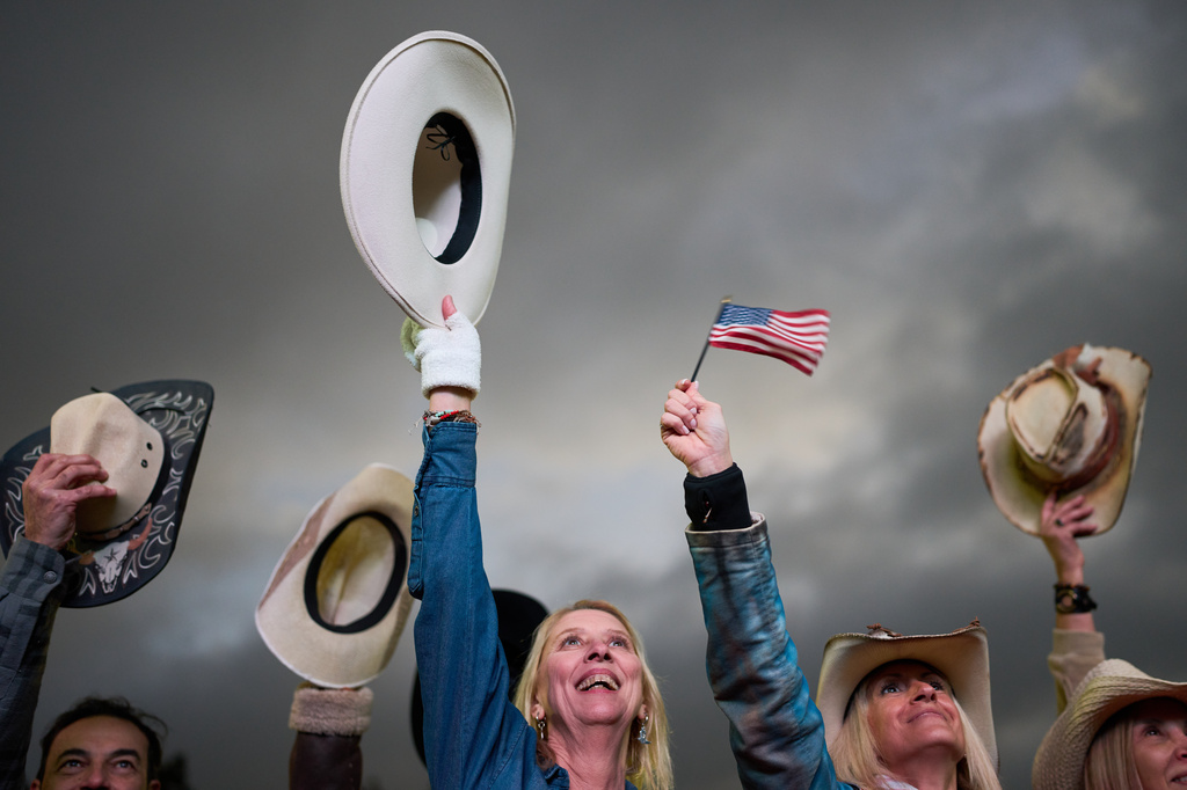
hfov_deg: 54.4
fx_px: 1154
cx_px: 594
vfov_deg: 37.8
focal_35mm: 35
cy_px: 395
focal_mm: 35
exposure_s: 1/320
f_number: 1.4
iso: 800
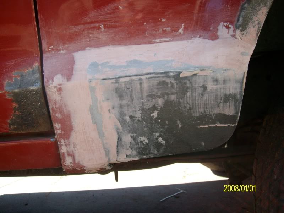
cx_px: 142
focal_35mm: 35
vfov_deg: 40.7
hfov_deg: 52.6
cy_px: 106
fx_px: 287
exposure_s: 1/194
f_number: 2.8
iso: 80
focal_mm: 5.8
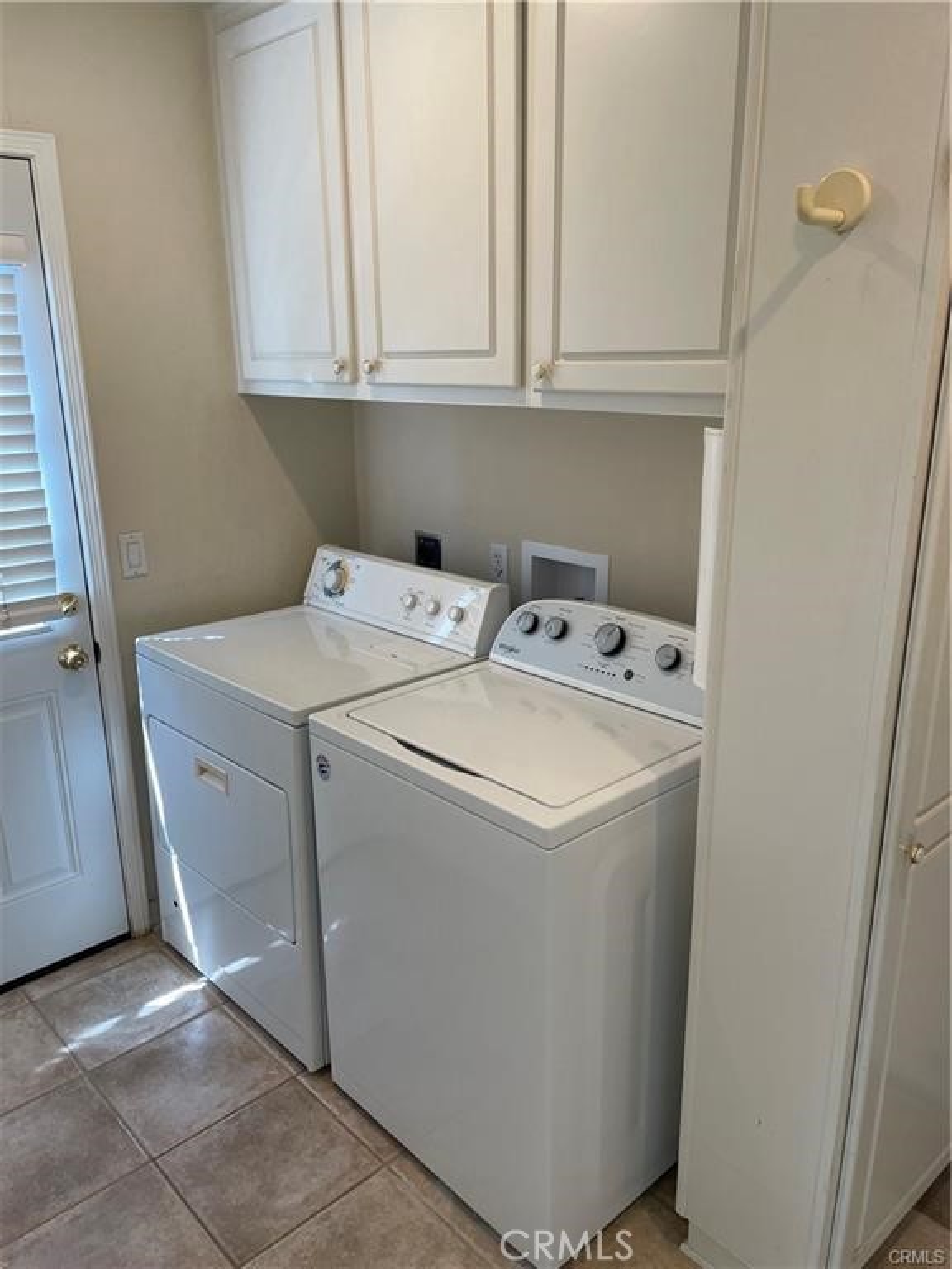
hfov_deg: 53.1
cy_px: 634
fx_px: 953
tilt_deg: -17.2
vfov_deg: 67.3
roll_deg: +0.7
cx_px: 476
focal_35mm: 26
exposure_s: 1/120
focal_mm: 4.2
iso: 64
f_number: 1.6
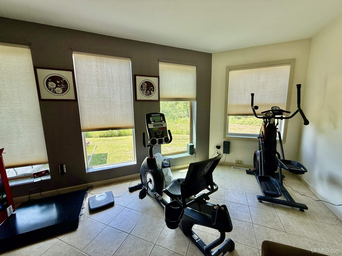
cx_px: 171
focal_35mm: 14
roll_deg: +0.0
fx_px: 138
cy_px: 128
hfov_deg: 102.1
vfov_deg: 85.7
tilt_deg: -8.8
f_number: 2.2
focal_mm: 2.22
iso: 50
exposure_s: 1/150
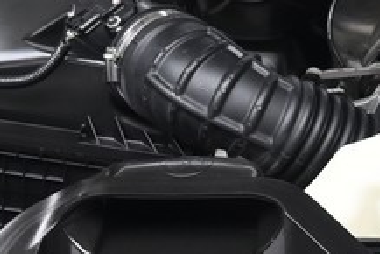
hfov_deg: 12.5
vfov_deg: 9.0
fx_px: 1605
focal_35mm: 152
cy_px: 95
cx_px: 639
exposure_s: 1/60
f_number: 5.6
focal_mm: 20.5
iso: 400
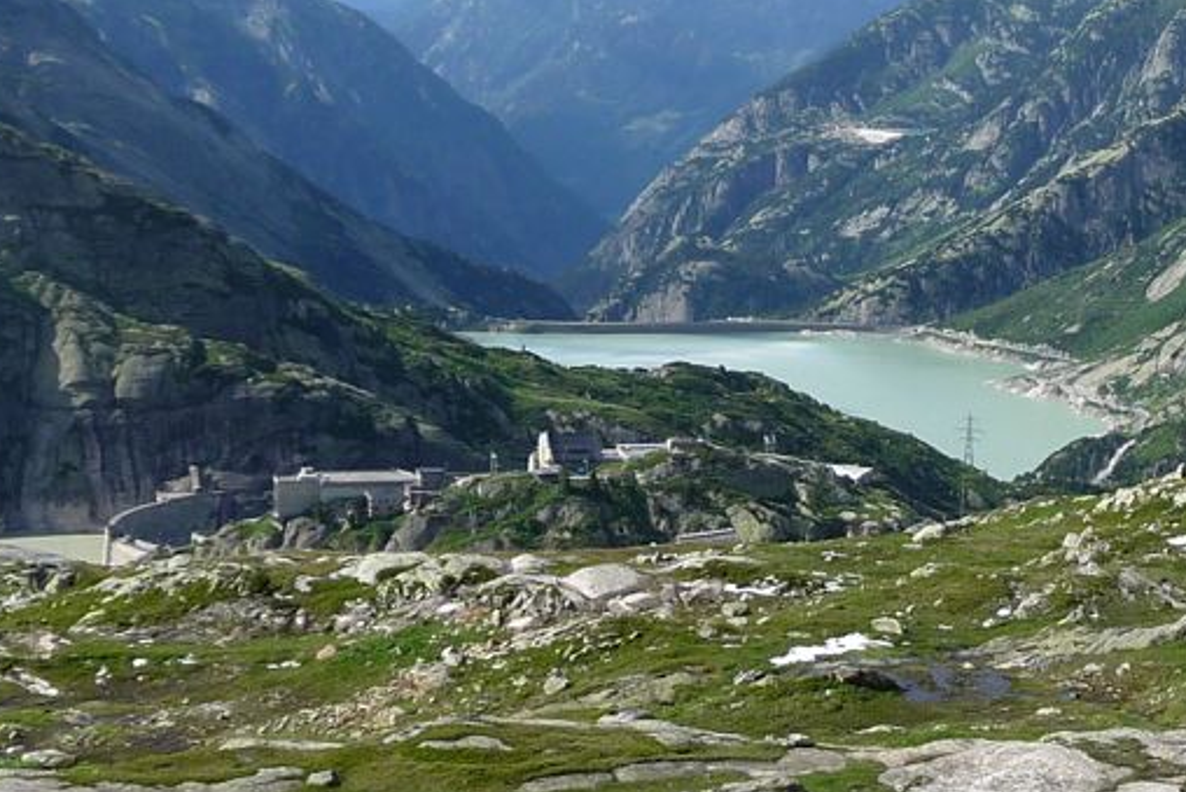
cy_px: 456
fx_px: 2900
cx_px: 983
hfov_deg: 22.7
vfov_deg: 15.5
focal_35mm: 88
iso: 100
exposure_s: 1/800
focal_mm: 5.3
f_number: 3.5
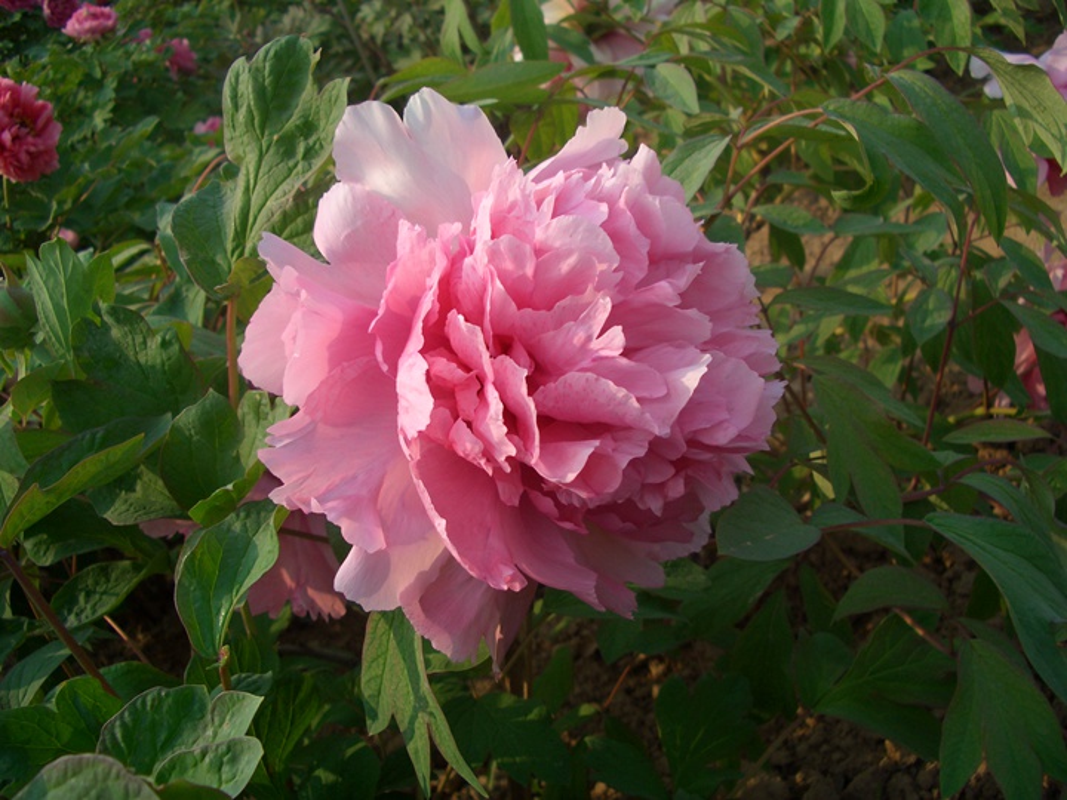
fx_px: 1079
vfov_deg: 40.7
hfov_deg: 52.6
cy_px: 400
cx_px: 534
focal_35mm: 35
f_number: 2.6
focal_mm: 5.8
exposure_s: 1/800
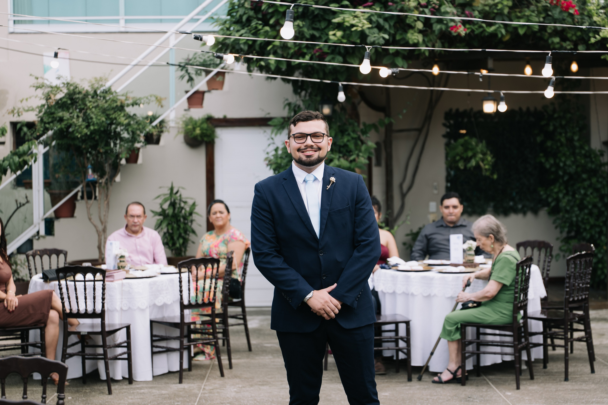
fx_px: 1233
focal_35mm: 73
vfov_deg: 18.7
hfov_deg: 27.7
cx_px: 304
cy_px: 202
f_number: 2.8
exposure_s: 1/200
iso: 250
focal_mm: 70
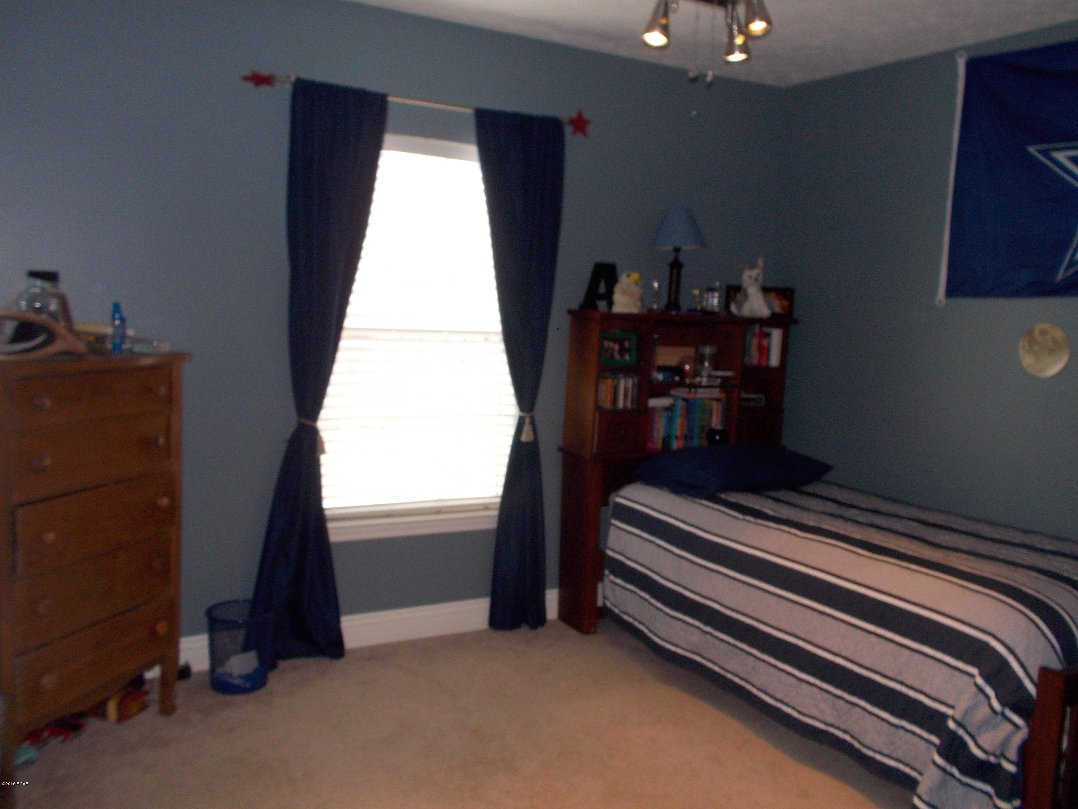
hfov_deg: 61.7
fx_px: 903
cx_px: 539
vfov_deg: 48.2
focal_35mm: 29
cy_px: 404
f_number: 3.3
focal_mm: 4.1
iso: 125
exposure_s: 1/25
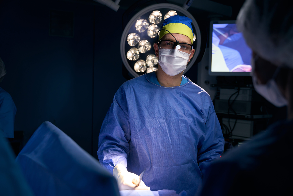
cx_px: 146
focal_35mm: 34
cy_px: 98
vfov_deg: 38.8
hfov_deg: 55.7
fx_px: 278
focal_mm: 34.1
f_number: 2.8
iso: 320
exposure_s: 1/250
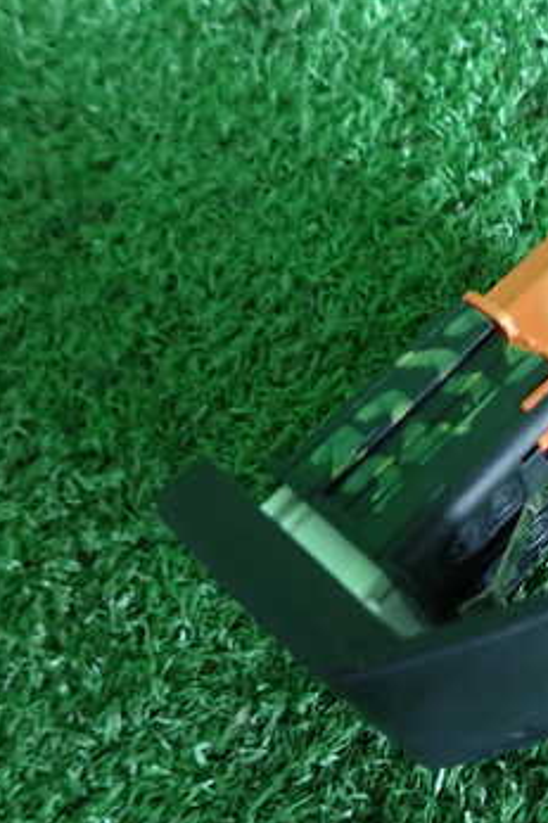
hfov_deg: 28.1
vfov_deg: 43.6
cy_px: 448
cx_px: 548
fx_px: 1028
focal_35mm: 45
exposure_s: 1/20
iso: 800
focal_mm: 4.5
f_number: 2
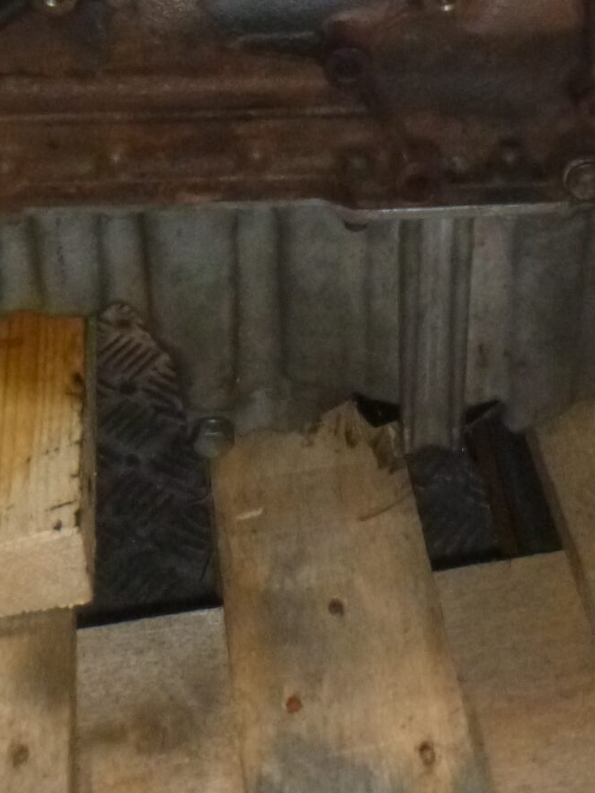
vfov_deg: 24.0
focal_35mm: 73
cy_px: -181
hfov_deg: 20.0
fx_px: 1673
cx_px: 439
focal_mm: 4.5
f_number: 3.9
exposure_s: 1/60
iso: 400
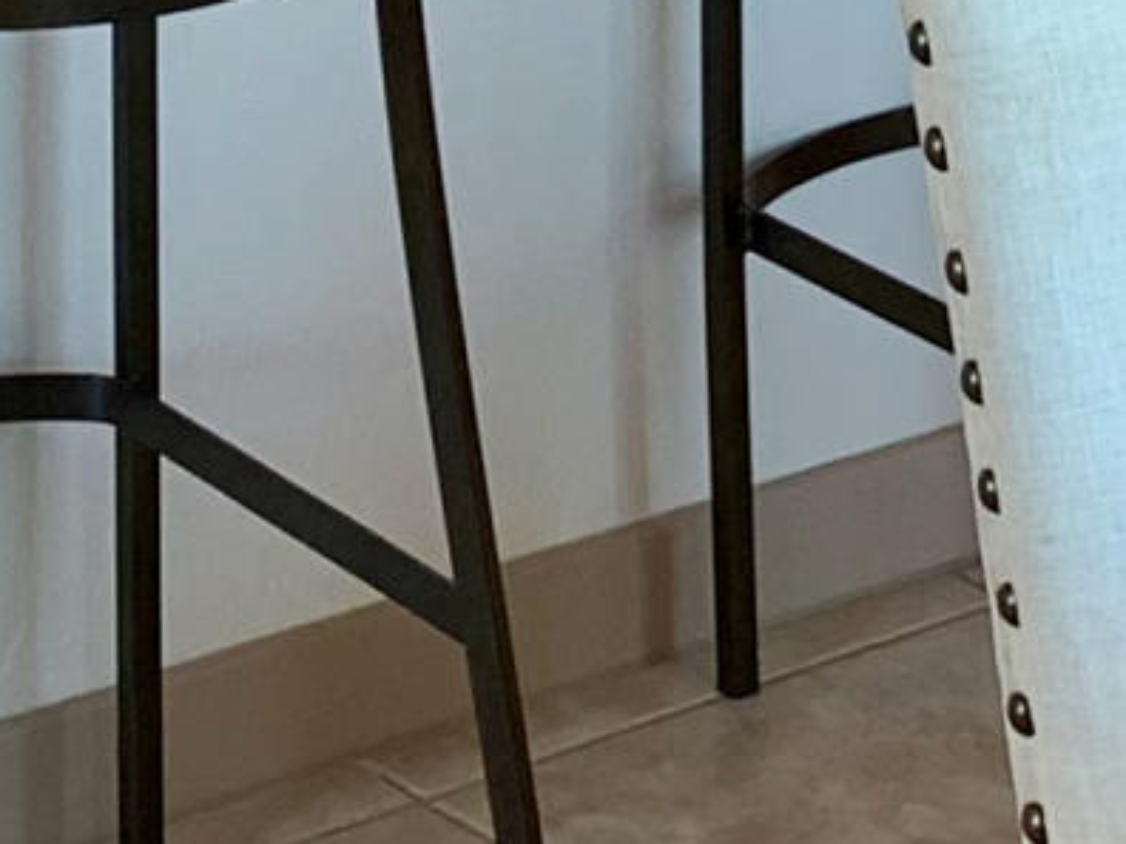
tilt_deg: -4.1
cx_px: 731
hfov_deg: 10.0
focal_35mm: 197
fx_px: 6408
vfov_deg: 6.9
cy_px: -1458
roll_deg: -0.2
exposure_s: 1/60
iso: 64
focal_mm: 4.25
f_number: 1.8
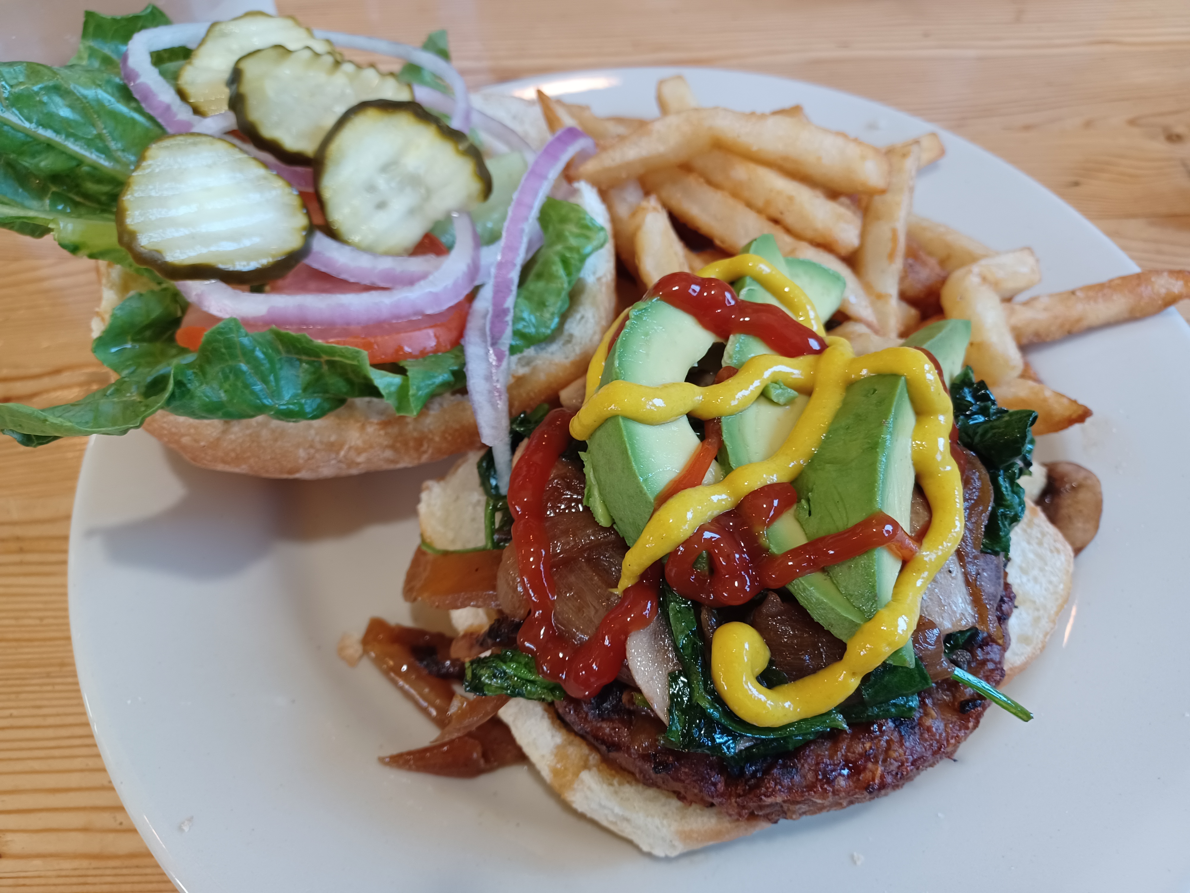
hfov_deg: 69.4
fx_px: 859
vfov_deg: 54.9
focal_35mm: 25
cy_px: 446
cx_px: 595
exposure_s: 1/40
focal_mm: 4.6
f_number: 1.8
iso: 320
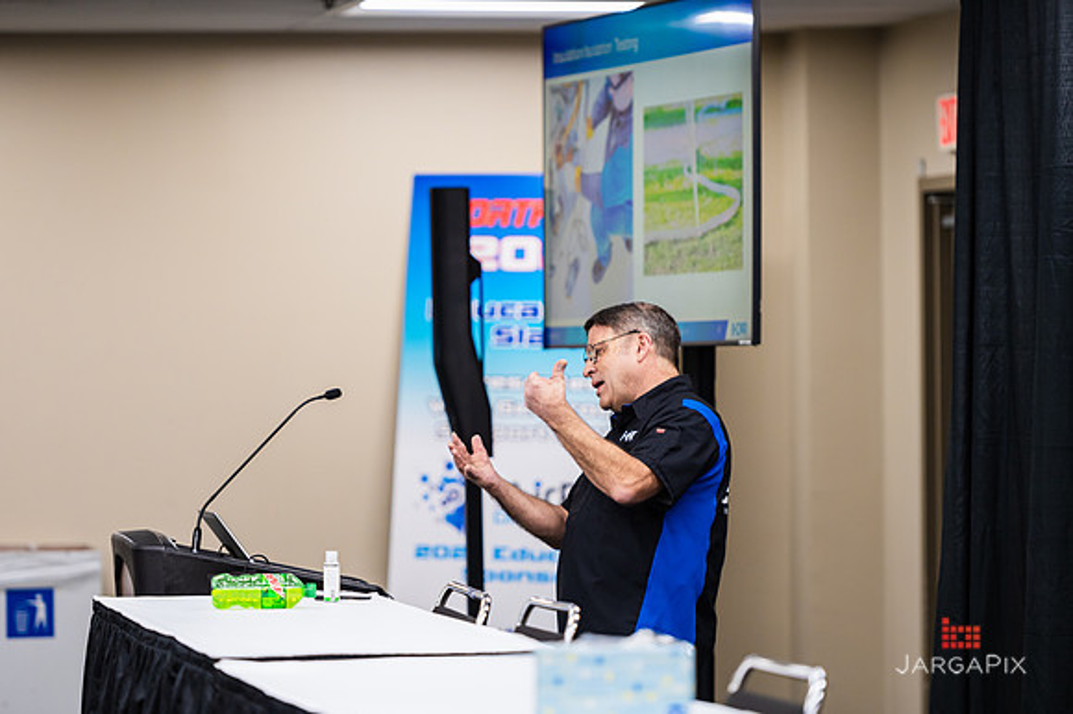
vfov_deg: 8.4
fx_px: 4868
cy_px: 339
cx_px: 538
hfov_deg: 12.6
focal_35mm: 163
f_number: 3.2
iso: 1000
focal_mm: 155
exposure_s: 1/200
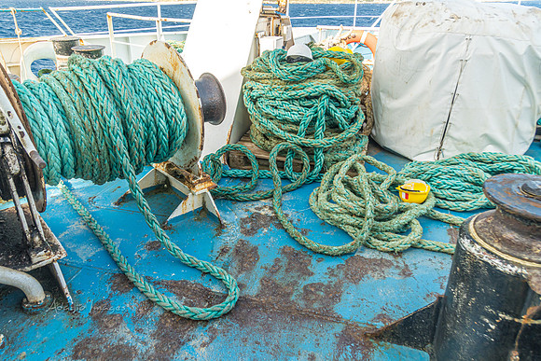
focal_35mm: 28
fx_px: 422
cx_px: 270
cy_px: 180
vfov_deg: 46.3
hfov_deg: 65.4
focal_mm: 18
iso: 400
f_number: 5.6
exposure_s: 1/200
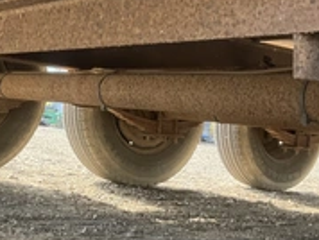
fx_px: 600
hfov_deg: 29.6
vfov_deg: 22.5
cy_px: 77
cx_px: 106
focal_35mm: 65
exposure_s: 1/122
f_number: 1.8
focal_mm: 3
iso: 64
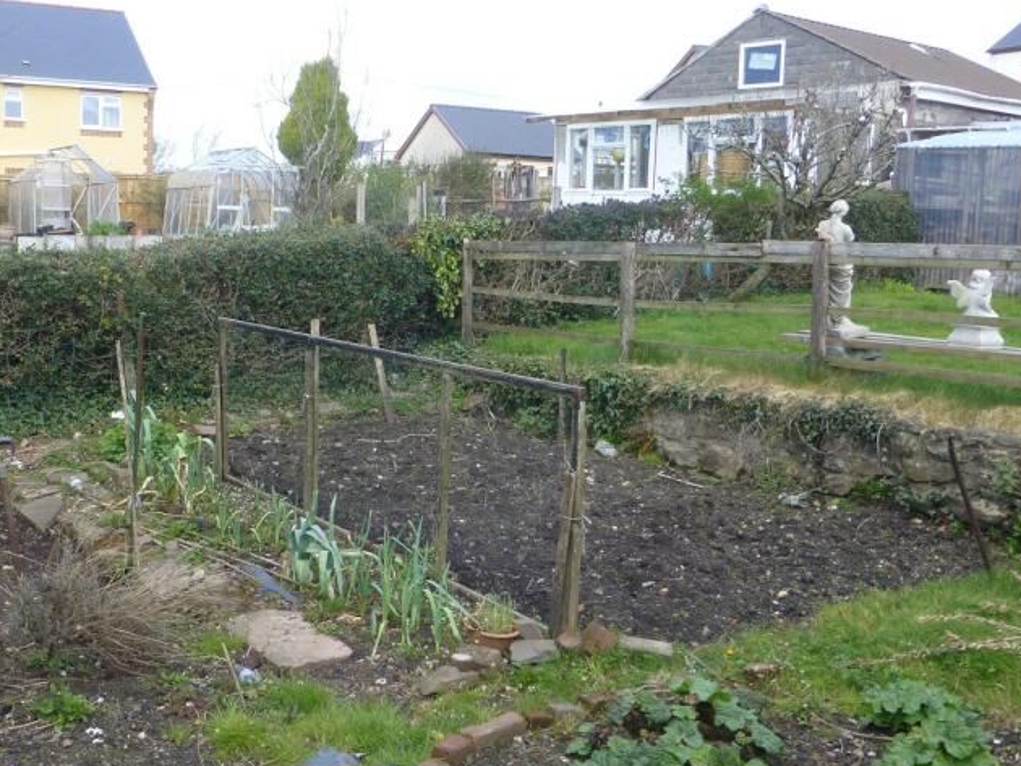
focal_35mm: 39
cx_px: 410
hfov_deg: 47.6
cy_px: 358
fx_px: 1151
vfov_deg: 36.8
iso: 100
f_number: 4
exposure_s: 1/200
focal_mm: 4.3
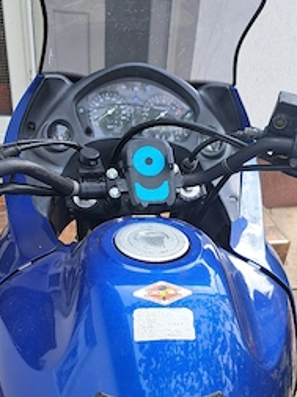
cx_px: 152
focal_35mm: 38
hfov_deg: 37.6
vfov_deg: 48.7
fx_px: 436
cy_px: 240
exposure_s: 1/156
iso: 50
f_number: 1.8
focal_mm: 5.23
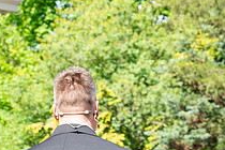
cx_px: 6
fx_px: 1294
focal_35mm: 207
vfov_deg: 6.6
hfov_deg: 9.9
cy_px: 198
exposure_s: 1/250
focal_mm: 50
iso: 250
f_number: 5
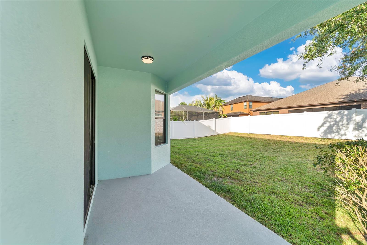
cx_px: 184
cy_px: 122
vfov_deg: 81.2
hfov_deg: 104.3
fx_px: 143
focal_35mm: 14
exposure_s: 1/250
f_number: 5
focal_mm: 14
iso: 100
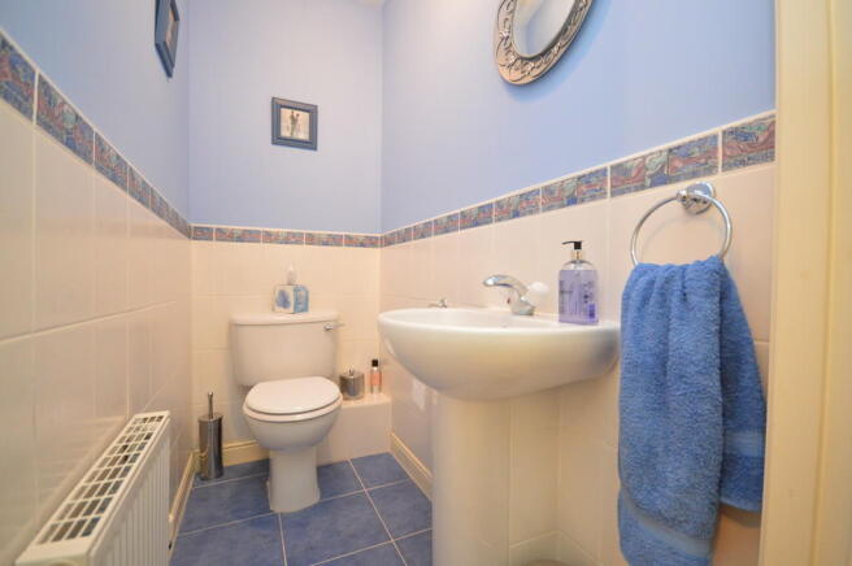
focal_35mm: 15
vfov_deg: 77.2
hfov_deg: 100.4
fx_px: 355
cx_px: 426
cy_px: 283
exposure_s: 1/60
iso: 1600
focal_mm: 10
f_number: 4
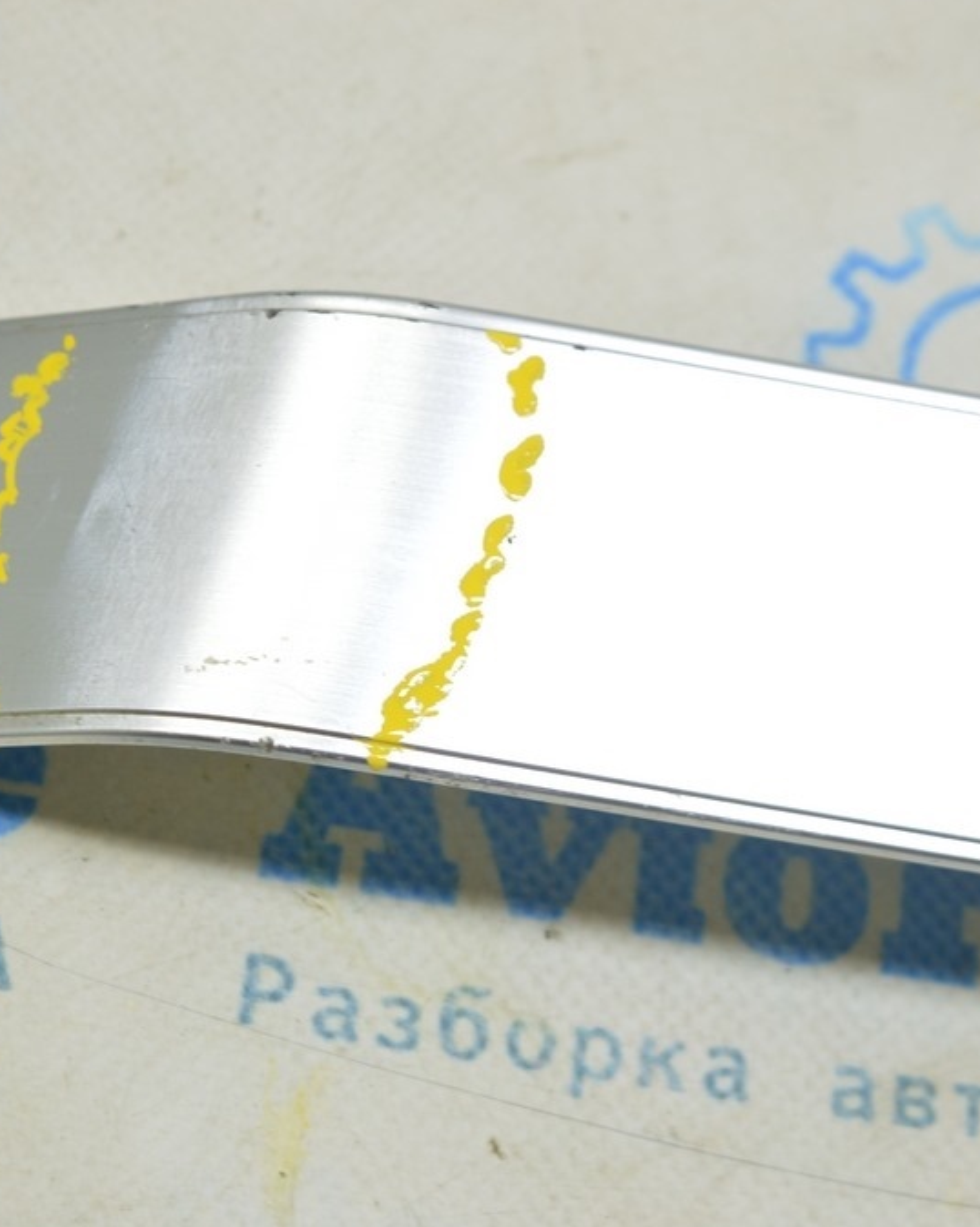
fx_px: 3881
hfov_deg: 14.4
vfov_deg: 17.9
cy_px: 612
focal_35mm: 107
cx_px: 381
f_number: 5.6
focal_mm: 50
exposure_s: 1/20
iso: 400
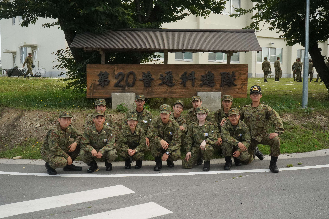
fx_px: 356
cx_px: 164
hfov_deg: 49.6
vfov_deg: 34.2
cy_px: 110
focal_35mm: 39
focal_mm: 39
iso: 5000
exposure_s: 1/500
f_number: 22
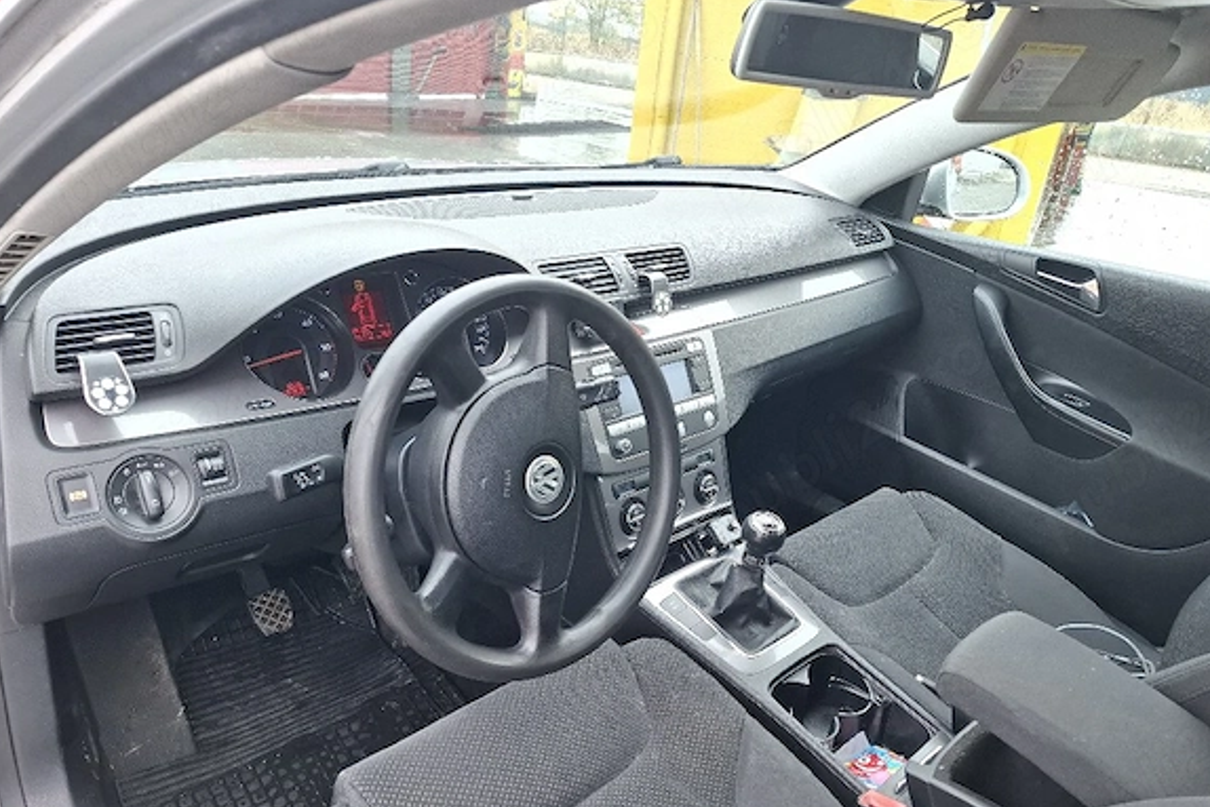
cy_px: 449
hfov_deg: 71.5
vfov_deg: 51.2
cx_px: 605
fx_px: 840
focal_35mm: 25
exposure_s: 1/100
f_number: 1.8
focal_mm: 5.54
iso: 64
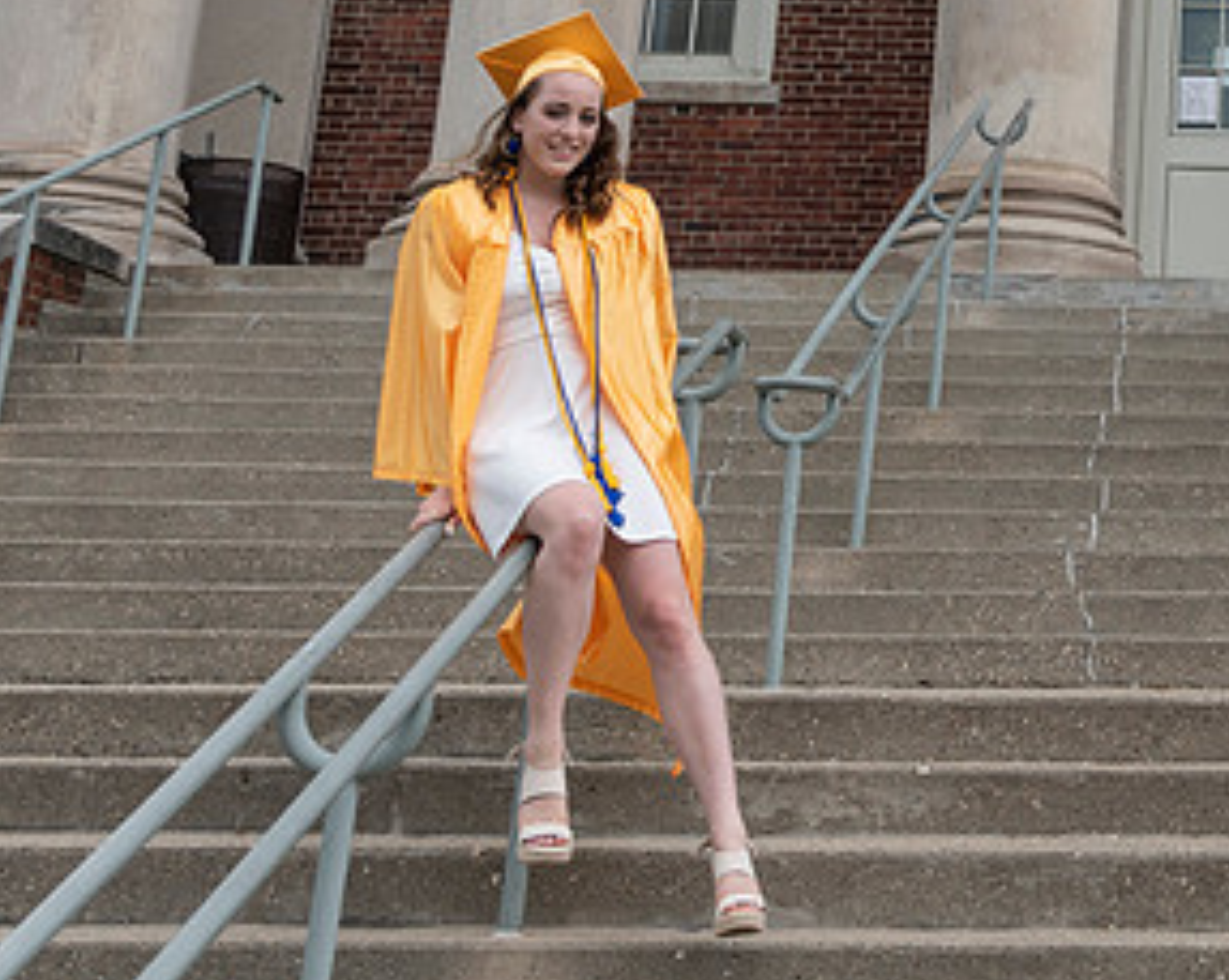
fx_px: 2544
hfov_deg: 24.5
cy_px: -89
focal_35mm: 70
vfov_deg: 20.8
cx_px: 1492
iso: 80
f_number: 5.6
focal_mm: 24
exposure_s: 1/250
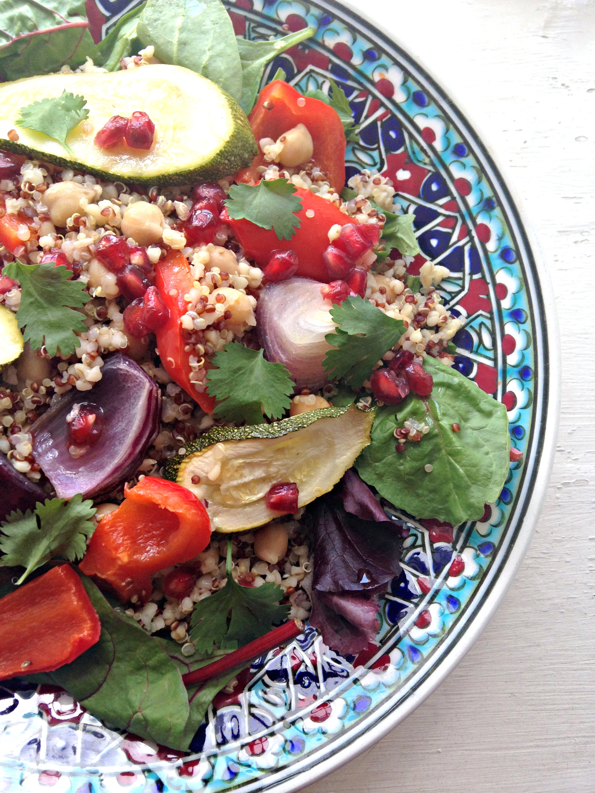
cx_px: 298
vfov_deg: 55.4
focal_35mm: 33
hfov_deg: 42.9
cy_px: 396
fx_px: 756
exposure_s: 1/120
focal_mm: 4.12
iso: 64
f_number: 2.4
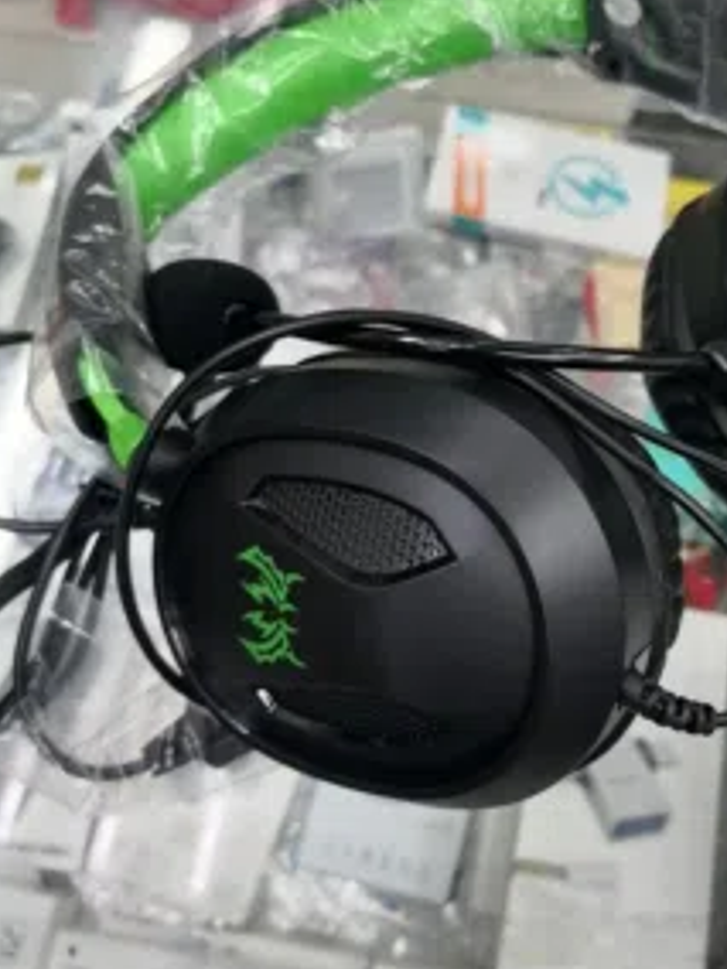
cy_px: 379
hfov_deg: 37.3
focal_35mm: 38
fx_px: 1064
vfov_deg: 48.6
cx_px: 485
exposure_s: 1/100
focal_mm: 5.3
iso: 50
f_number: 1.8
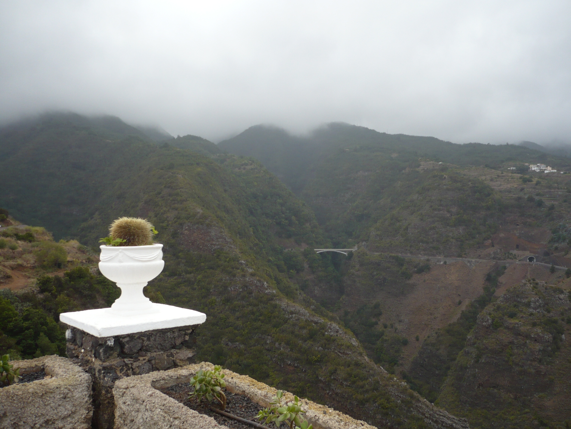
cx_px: 286
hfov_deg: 52.6
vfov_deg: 40.7
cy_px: 214
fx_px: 577
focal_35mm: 35
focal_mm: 5.8
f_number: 2.8
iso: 100
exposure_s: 1/800
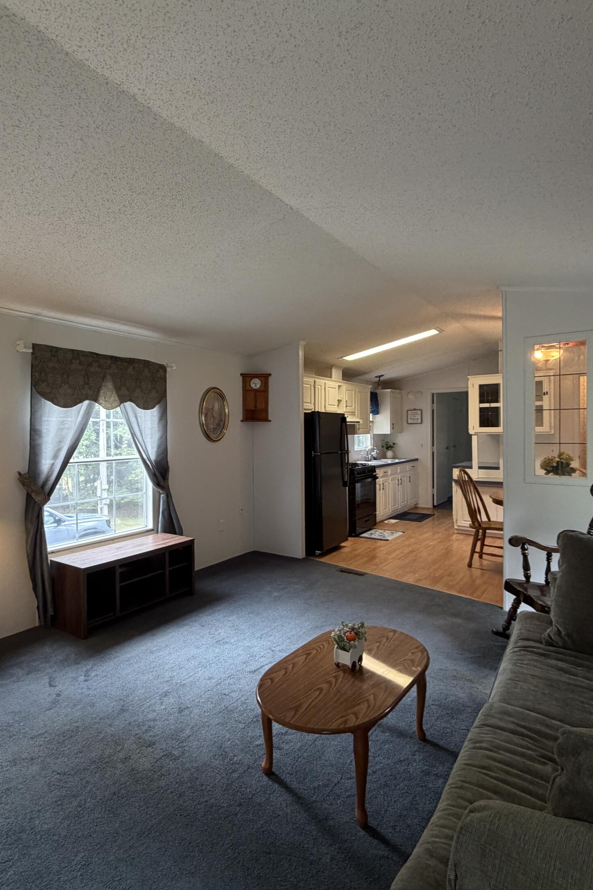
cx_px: 215
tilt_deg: -1.4
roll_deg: +0.4
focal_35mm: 20
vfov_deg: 84.0
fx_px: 494
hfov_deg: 60.9
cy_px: 436
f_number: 2.2
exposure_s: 1/92
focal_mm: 2.22
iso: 320
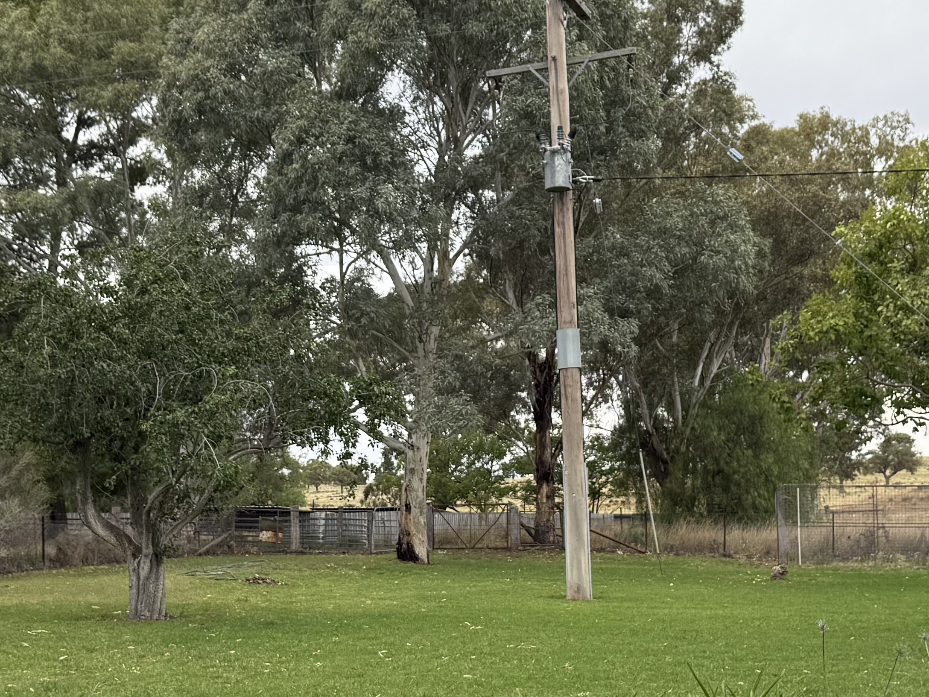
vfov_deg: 23.2
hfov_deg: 30.7
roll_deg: +0.7
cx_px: 426
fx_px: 1691
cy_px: 456
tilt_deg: +2.2
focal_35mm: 63
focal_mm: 6.76
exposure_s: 1/1361
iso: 80
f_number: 1.78
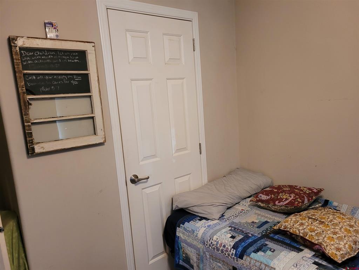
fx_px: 270
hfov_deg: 67.3
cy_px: 135
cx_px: 180
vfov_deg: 53.1
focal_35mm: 26
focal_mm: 5.4
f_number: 1.8
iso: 250
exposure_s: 1/40
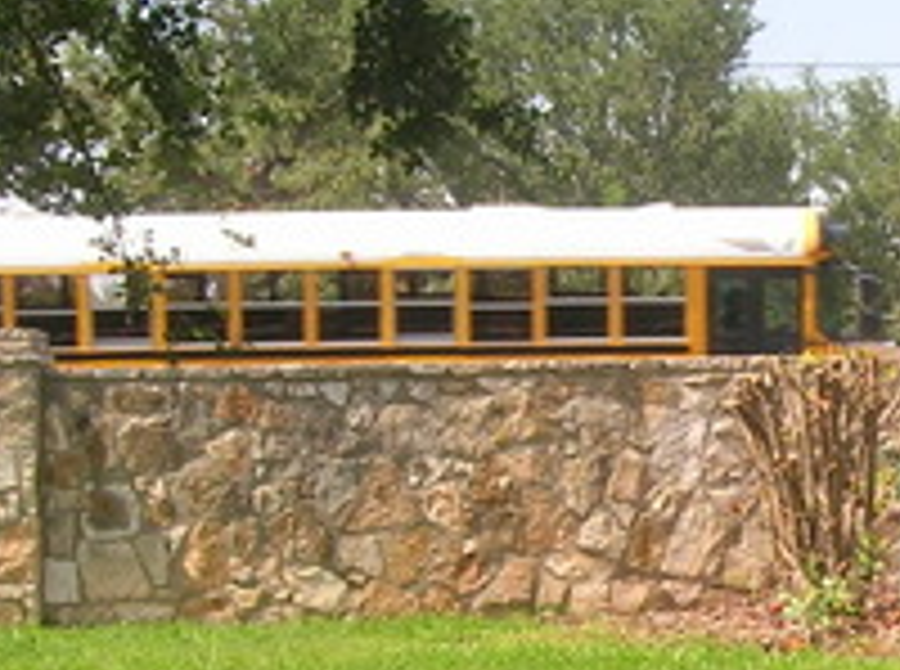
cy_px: 596
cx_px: 904
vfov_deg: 13.4
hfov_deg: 17.6
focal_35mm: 109
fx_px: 2827
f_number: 4.9
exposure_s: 1/197
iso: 50
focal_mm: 5.7
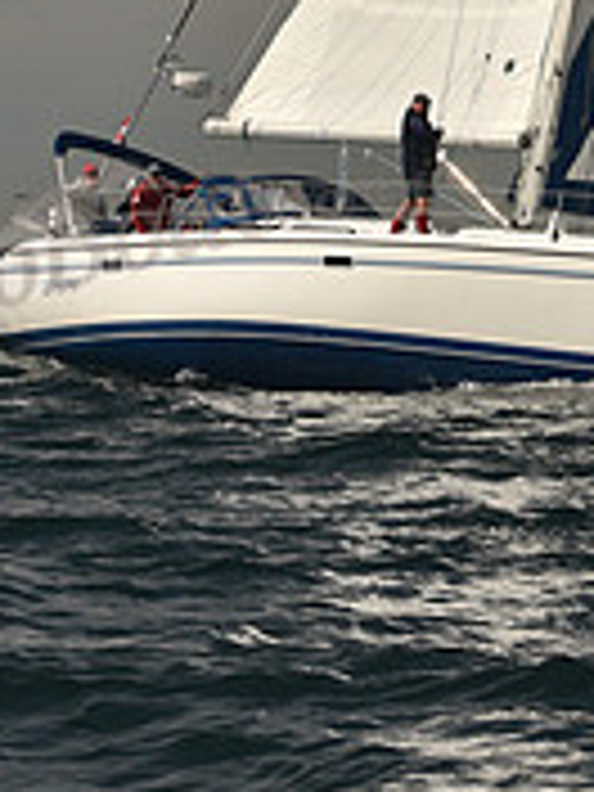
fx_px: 5079
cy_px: -500
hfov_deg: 6.7
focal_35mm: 222
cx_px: 623
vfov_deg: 8.6
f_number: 8
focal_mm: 70
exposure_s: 1/640
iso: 250
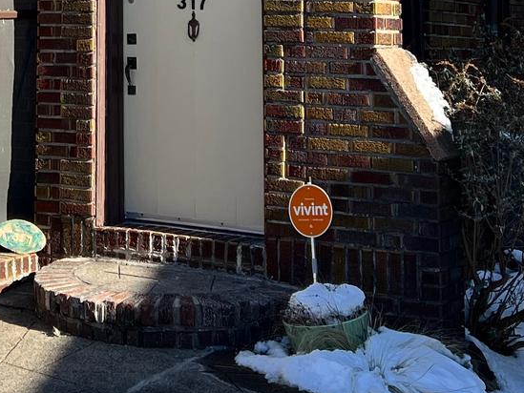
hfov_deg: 19.7
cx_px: 22
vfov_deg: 14.3
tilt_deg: +9.0
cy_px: -193
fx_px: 1469
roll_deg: -1.4
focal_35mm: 97
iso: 50
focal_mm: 5.7
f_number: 1.5
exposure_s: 1/2994
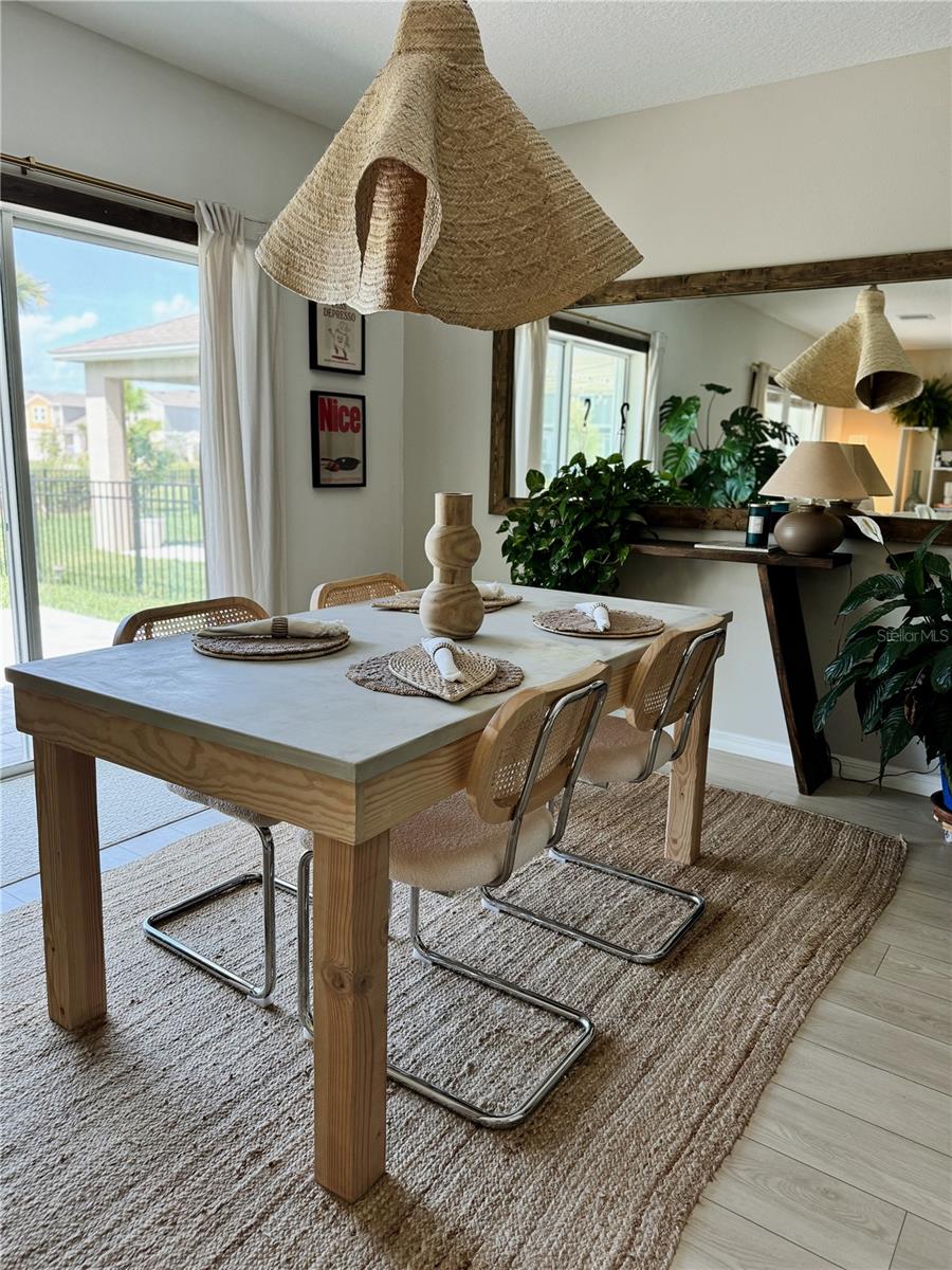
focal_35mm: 24
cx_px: 476
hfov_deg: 56.8
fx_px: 880
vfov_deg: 71.6
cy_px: 635
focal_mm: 6.76
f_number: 1.78
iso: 125
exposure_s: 1/121
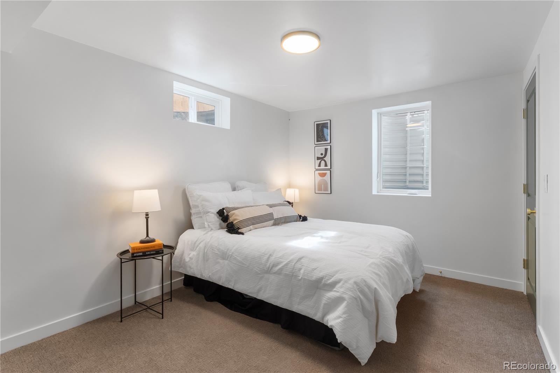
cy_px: 186
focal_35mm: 16
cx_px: 280
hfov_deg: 95.0
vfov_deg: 72.0
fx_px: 257
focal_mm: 11
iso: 100
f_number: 9
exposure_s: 1/1.67
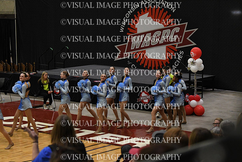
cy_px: 81
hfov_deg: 19.5
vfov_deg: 13.0
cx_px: 121
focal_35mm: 105
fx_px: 706
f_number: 4
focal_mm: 70
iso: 4000
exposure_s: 1/500
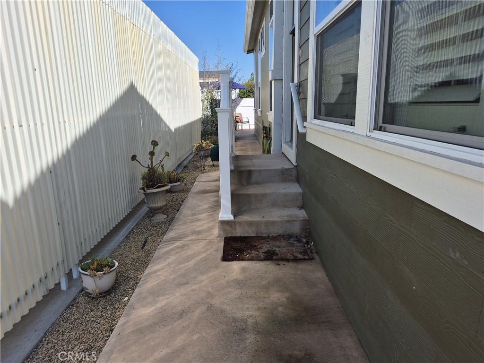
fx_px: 322
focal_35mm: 23
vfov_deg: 58.9
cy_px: 182
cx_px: 242
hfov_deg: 73.9
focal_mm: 5.4
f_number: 1.8
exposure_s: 1/1444
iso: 25
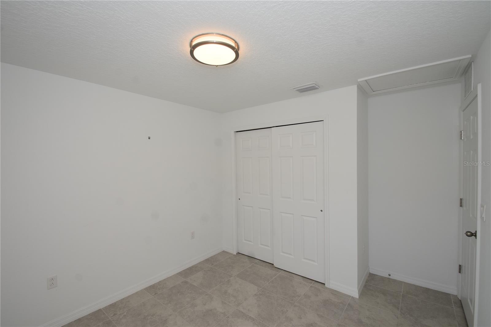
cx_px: 246
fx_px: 205
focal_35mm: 15
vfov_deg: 77.3
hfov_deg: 100.4
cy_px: 164
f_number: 5.6
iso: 160
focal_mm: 10
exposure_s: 1/125
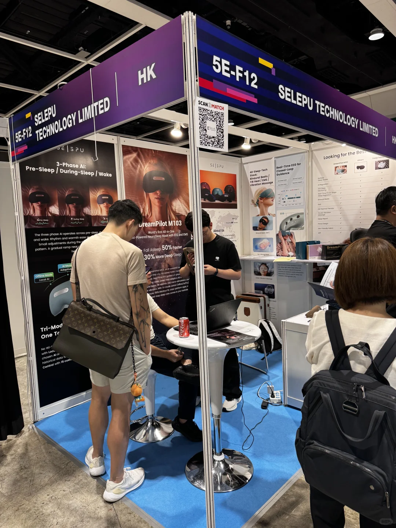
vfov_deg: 71.6
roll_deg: +2.5
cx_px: 198
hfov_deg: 56.8
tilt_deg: -5.8
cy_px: 264
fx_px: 366
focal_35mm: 24
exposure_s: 1/100
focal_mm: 6.76
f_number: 1.78
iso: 160
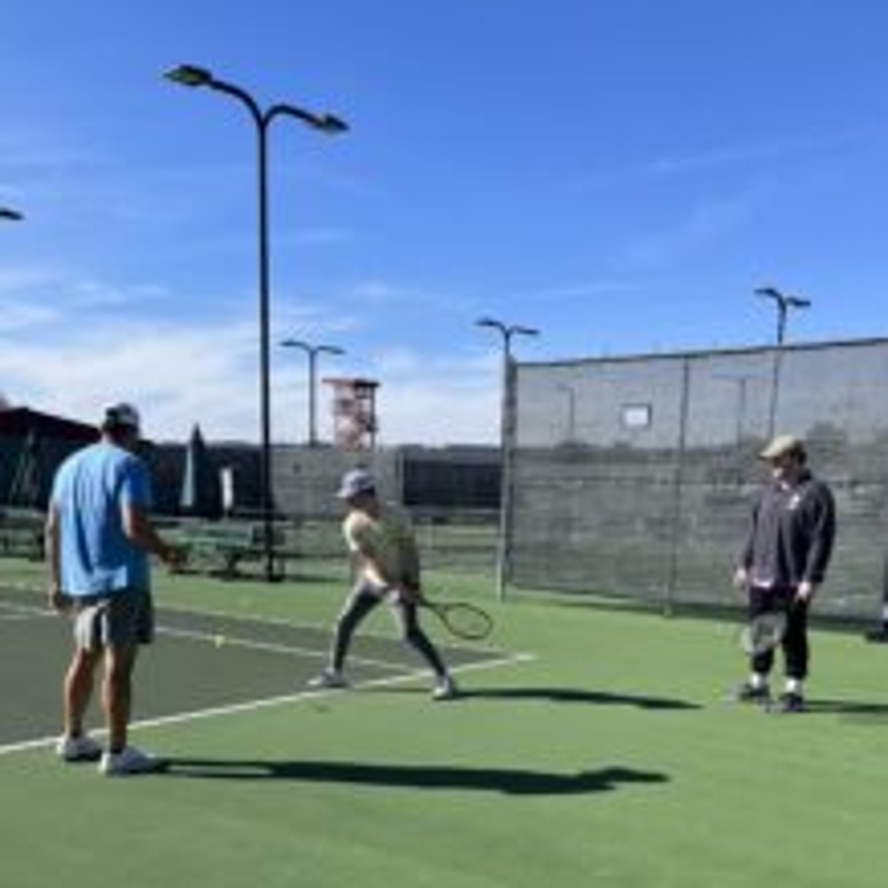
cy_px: 709
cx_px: 401
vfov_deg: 42.9
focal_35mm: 37
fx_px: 1074
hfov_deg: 44.9
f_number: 1.6
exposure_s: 1/3623
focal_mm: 5.1
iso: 50
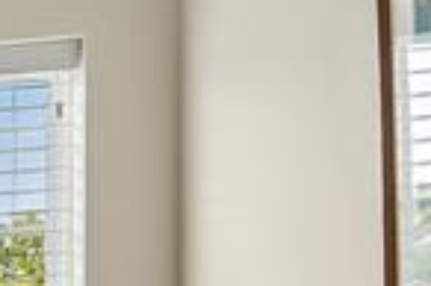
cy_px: 451
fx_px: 1172
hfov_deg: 13.4
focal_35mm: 98
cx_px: -673
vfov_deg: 13.0
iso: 400
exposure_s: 1/60
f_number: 8
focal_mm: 14
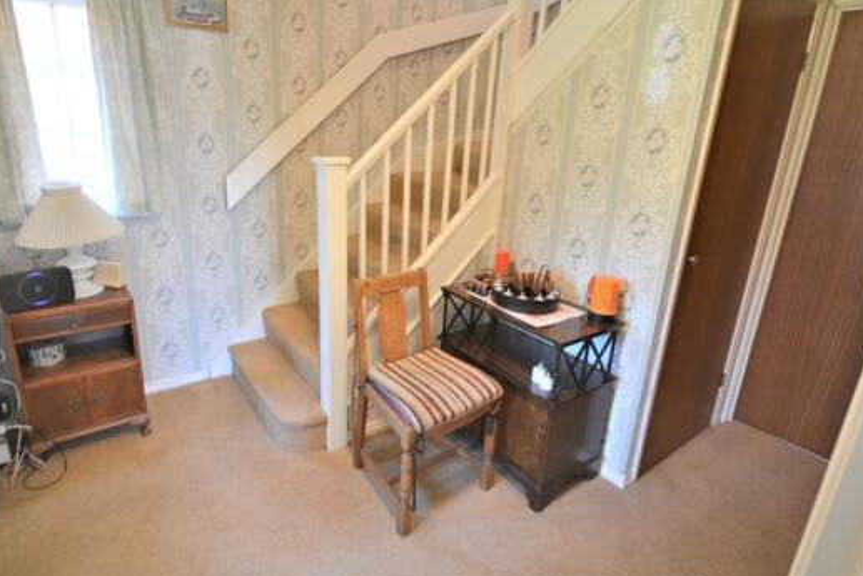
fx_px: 456
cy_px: 256
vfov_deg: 64.4
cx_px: 400
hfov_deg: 86.7
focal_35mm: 19
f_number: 4
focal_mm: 10
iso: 900
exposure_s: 1/30
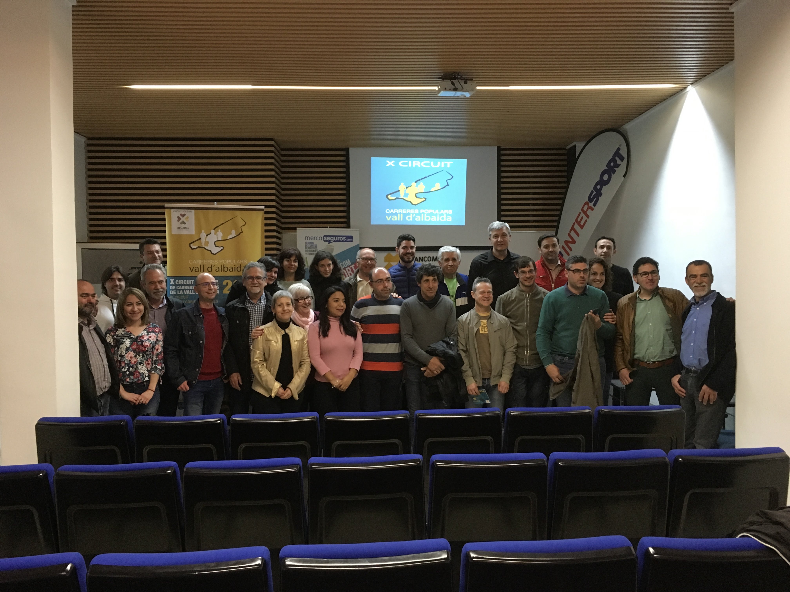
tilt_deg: +0.2
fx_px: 662
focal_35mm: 29
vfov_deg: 48.2
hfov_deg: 61.7
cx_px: 395
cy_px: 296
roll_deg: +1.0
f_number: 2.2
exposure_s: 1/20
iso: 200
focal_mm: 4.15
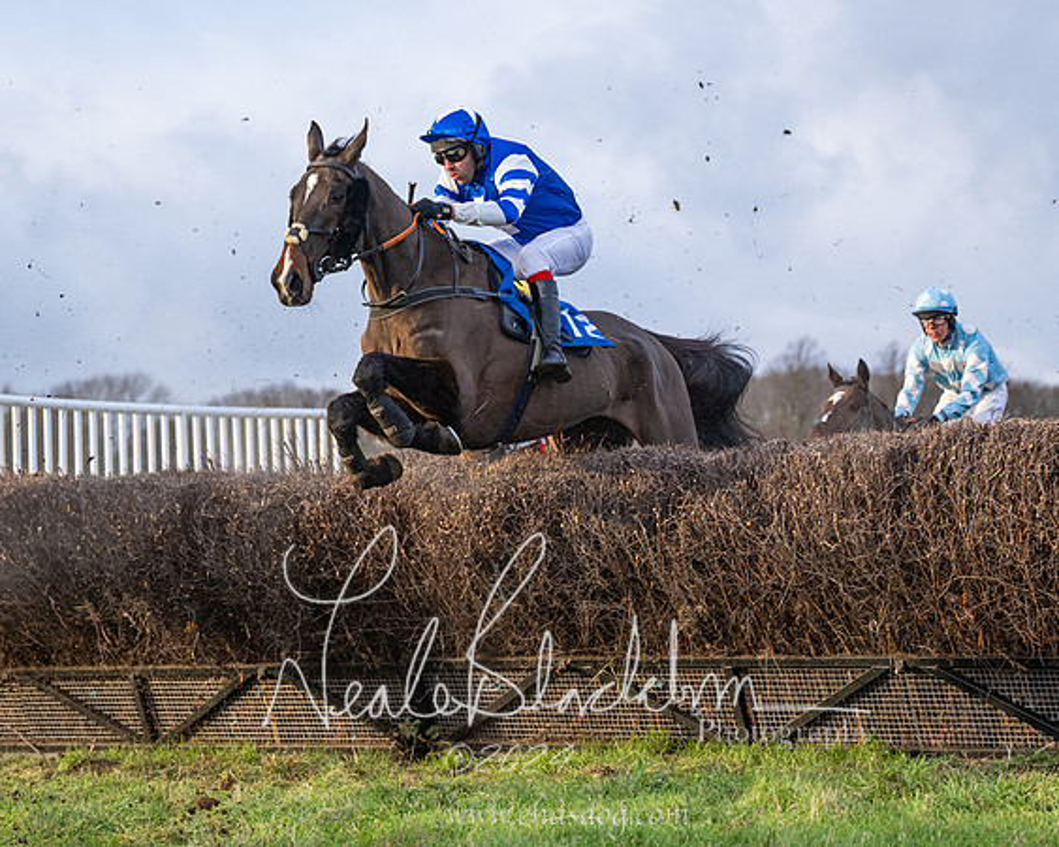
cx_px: 592
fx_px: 3305
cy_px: 385
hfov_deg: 18.2
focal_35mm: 105
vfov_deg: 14.6
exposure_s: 1/2500
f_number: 2.8
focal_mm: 70
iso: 800
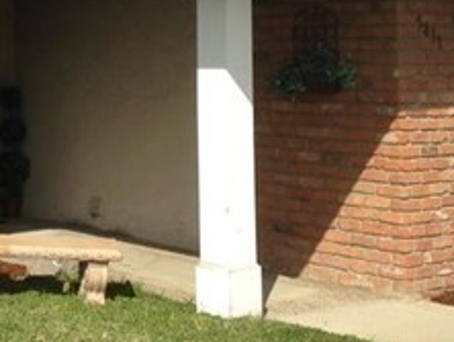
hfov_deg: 20.1
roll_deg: -0.4
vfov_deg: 15.2
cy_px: -29
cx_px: 16
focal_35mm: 95
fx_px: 1247
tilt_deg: +3.0
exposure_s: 1/1642
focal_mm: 4.12
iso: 50
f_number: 2.4
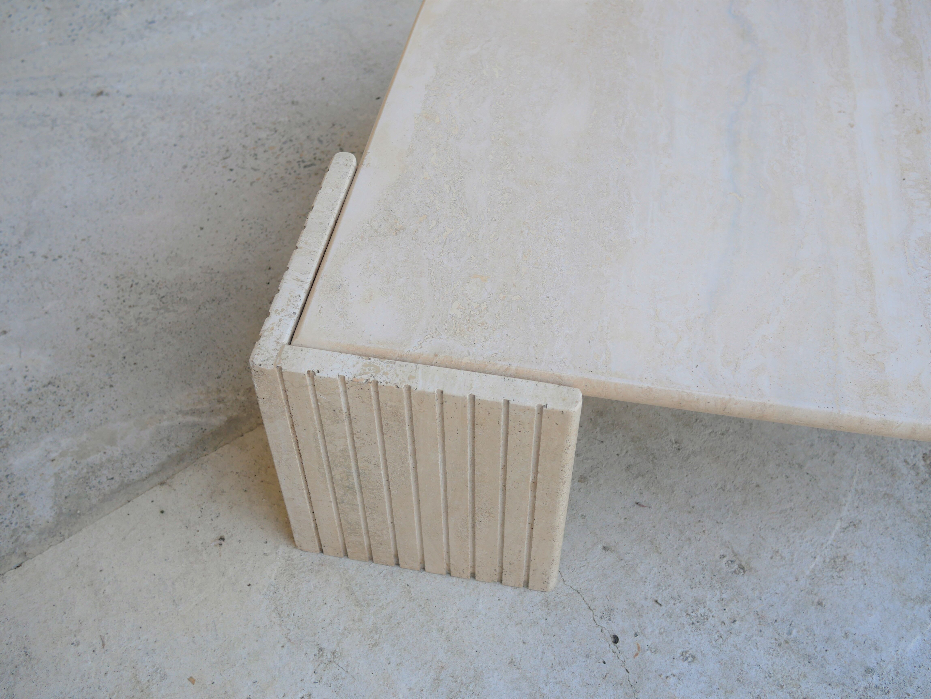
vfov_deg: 36.0
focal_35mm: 40
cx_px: 466
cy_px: 350
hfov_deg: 46.8
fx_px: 1076
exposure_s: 1/400
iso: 200
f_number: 3.2
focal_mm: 20
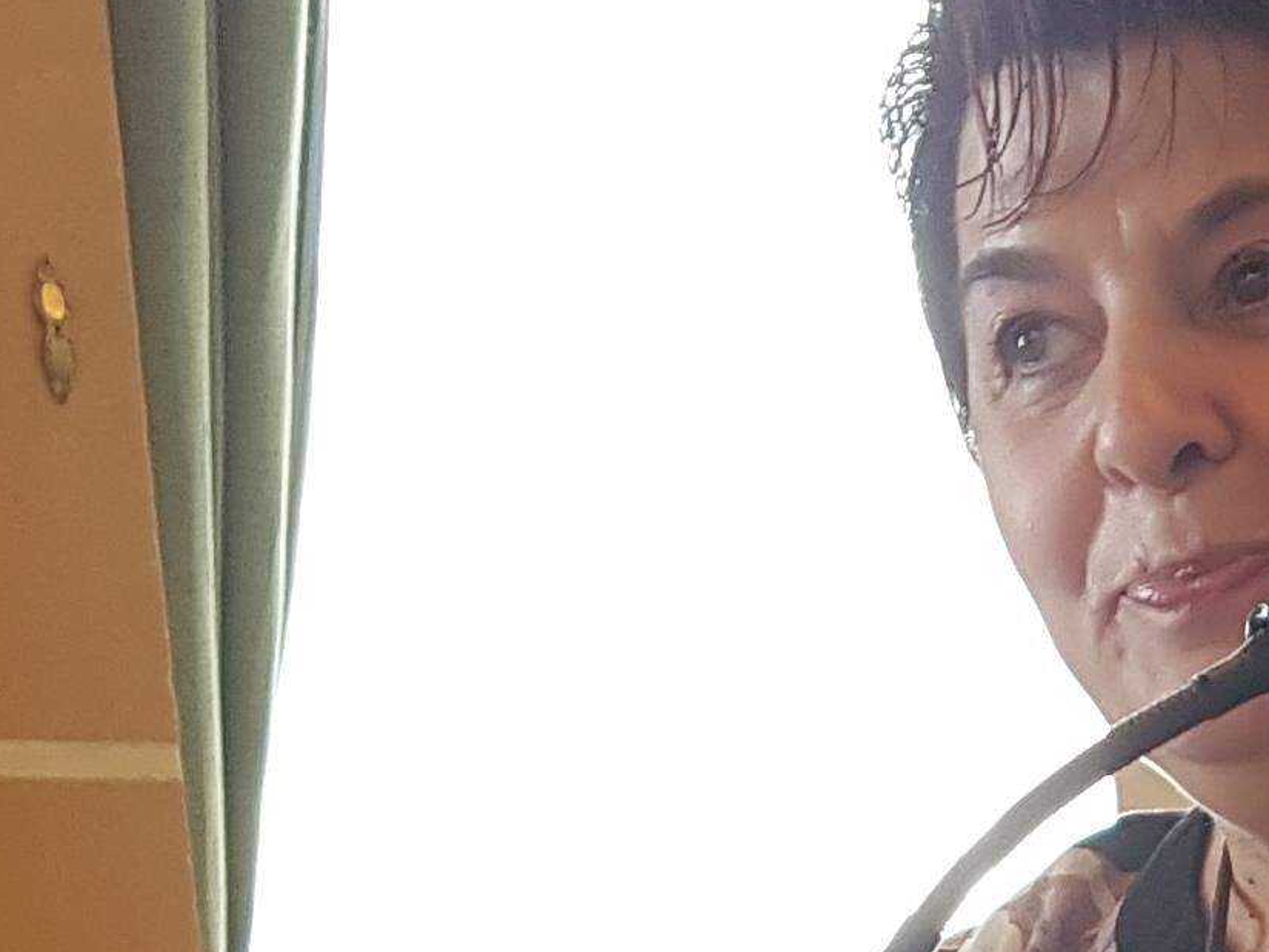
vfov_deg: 11.0
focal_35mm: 127
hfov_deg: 14.8
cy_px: 1646
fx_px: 4656
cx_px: 1706
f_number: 1.7
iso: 100
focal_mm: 4.2
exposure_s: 1/50
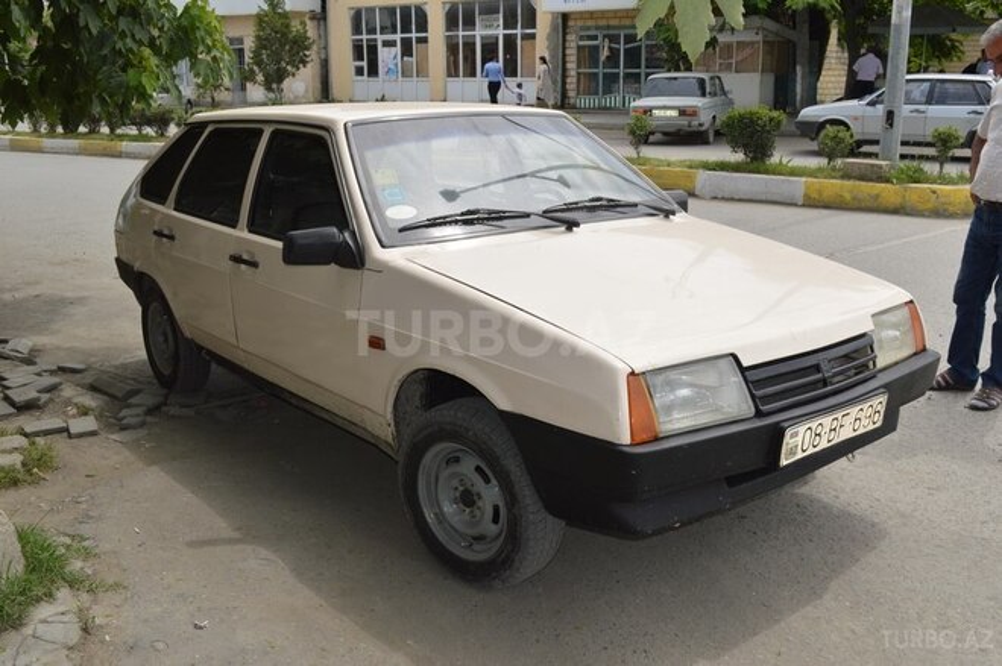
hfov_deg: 57.3
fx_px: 918
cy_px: 333
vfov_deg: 39.9
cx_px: 501
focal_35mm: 33
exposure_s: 1/200
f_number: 8
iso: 100
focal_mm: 22
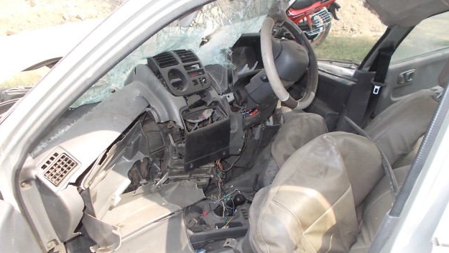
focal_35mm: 29
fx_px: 345
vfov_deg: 39.9
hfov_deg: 66.0
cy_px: 162
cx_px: 221
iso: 80
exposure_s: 1/160
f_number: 3.2
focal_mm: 4.6
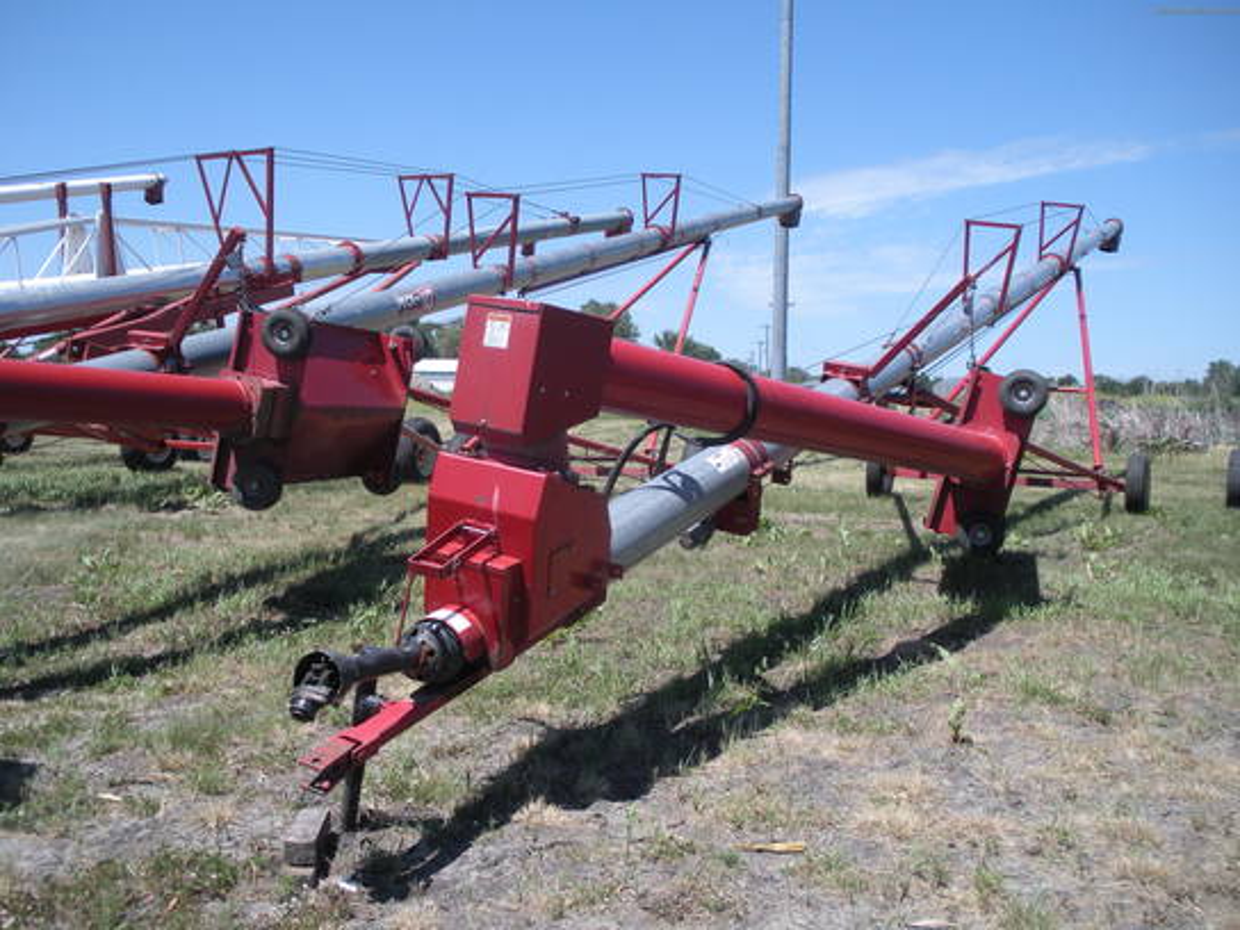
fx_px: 1290
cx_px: 620
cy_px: 465
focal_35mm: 36
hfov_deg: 51.4
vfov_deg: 39.7
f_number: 3.5
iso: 64
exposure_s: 1/541
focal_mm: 6.3
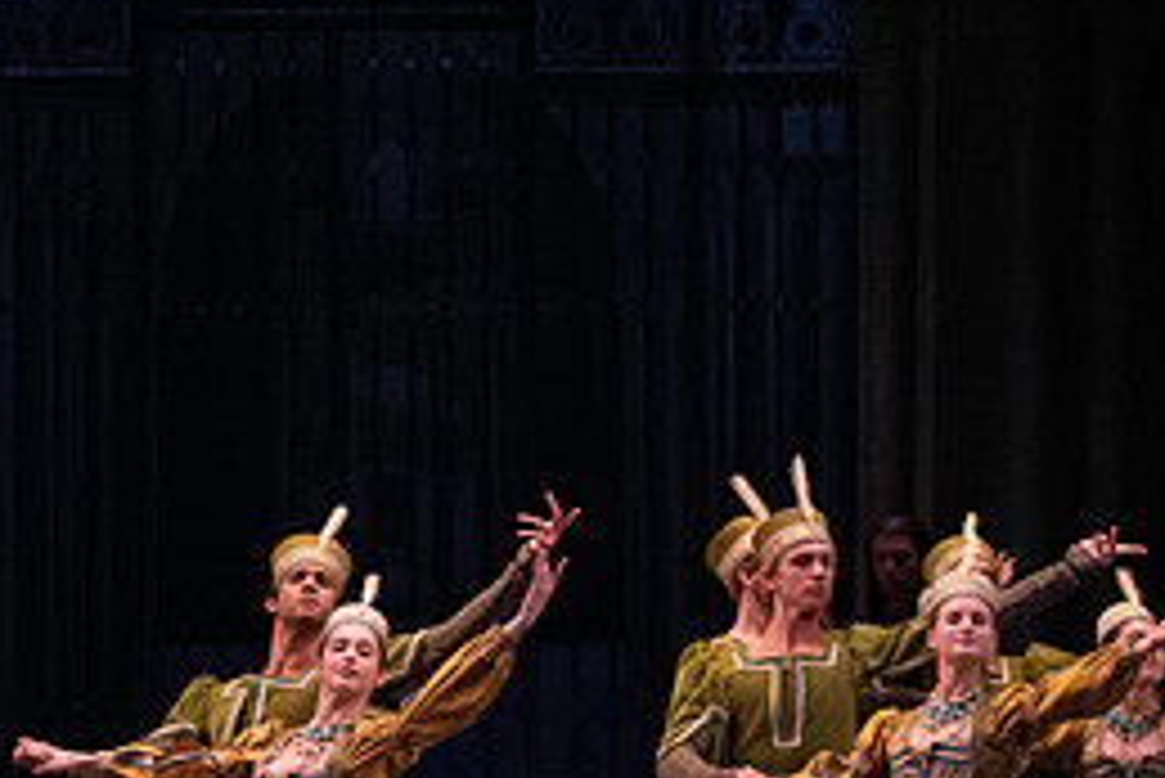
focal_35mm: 320
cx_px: 472
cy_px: 587
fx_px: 10361
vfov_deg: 4.3
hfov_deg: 6.4
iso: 12800
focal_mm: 143
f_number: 7.1
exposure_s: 1/400
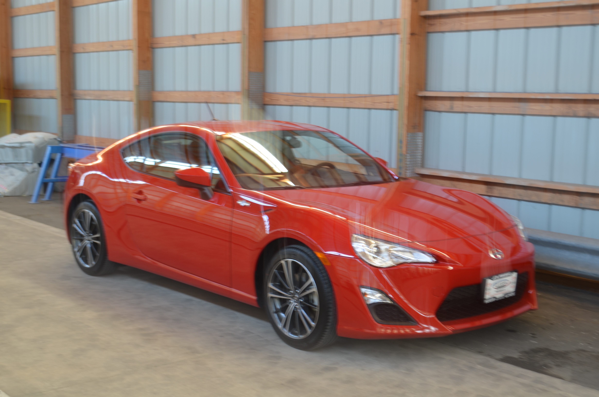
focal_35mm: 48
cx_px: 300
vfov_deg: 28.0
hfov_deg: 41.2
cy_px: 198
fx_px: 797
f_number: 5.6
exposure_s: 1/2
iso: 100
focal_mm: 32
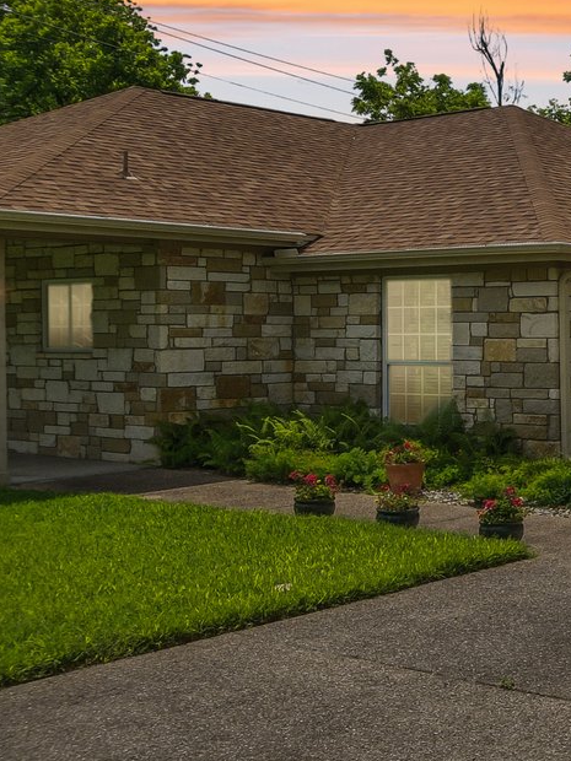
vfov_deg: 35.4
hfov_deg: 24.0
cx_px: 723
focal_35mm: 54
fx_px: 1188
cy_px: 292
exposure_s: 1/1250
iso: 400
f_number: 8
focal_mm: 11.5
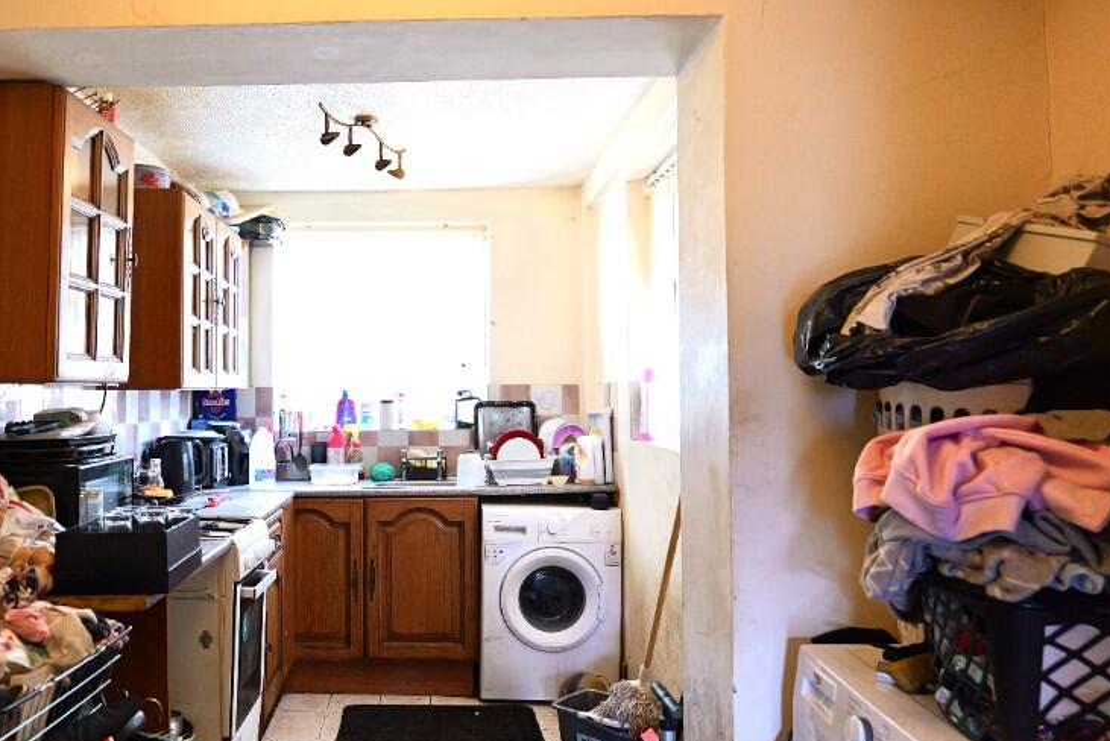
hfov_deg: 64.1
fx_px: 864
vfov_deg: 46.4
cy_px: 371
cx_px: 387
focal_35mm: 28
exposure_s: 1/60
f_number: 3.5
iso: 1600
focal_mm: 20
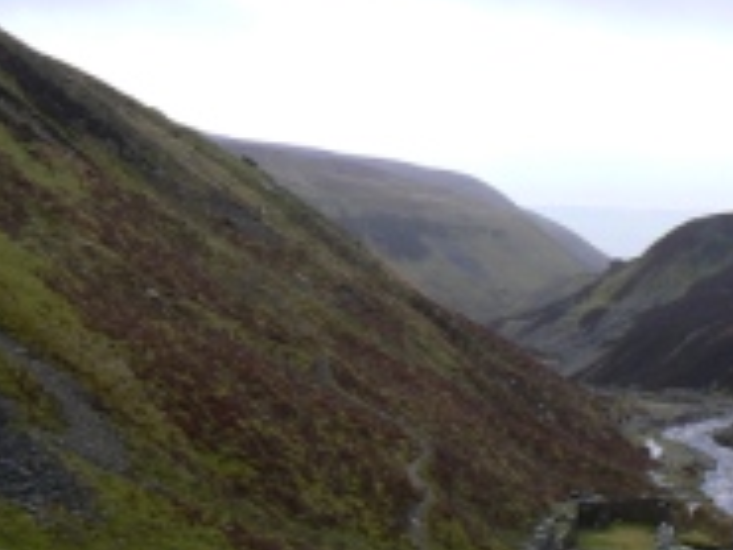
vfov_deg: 17.5
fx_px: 1780
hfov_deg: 23.1
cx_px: 503
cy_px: 396
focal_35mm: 84
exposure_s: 1/60
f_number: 3.2
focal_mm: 6
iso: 80
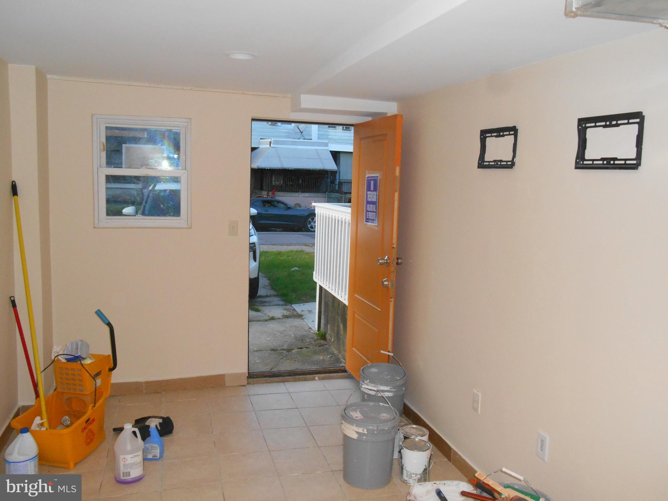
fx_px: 598
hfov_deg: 58.3
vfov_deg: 45.5
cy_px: 250
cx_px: 334
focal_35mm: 31
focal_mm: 5.5
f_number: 3.6
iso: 450
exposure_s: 1/25
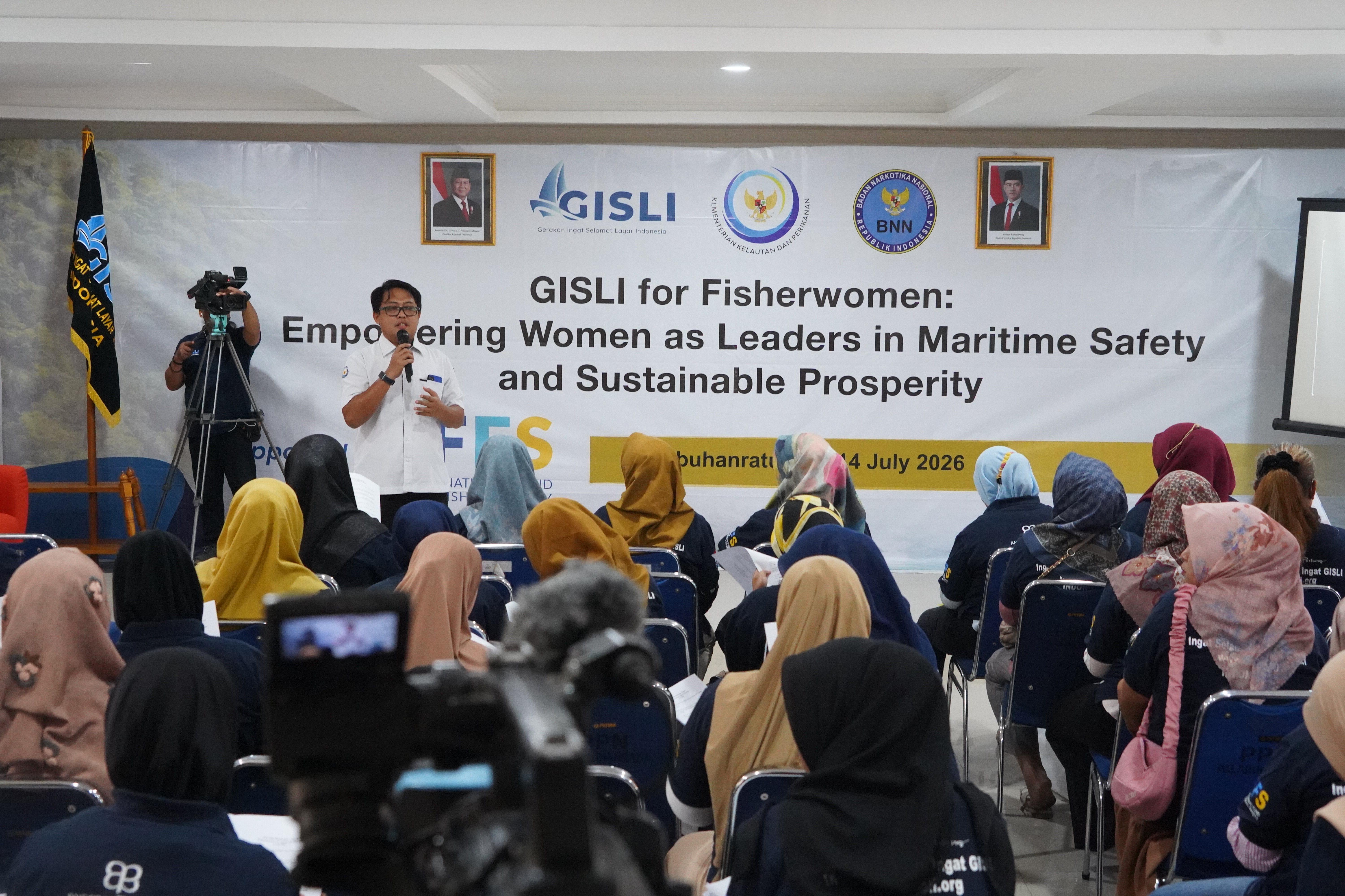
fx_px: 1606
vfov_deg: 31.2
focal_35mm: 43
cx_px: 672
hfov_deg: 45.4
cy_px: 448
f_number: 6.3
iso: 10000
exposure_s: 1/125
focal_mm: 43
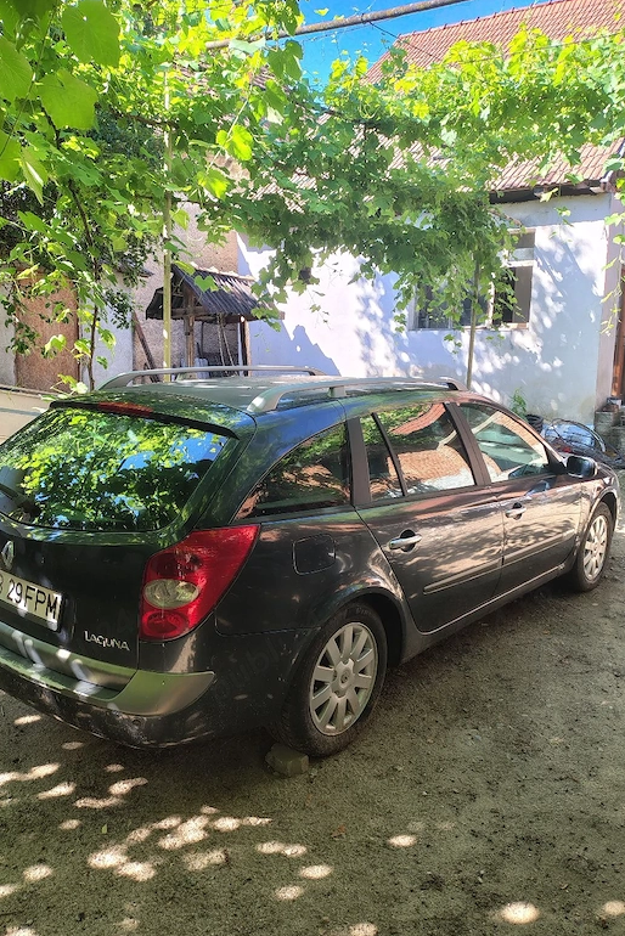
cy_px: 483
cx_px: 334
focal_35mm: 27
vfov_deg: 67.3
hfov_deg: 47.9
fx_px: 702
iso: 144
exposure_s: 1/100
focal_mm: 4.71
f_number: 1.7
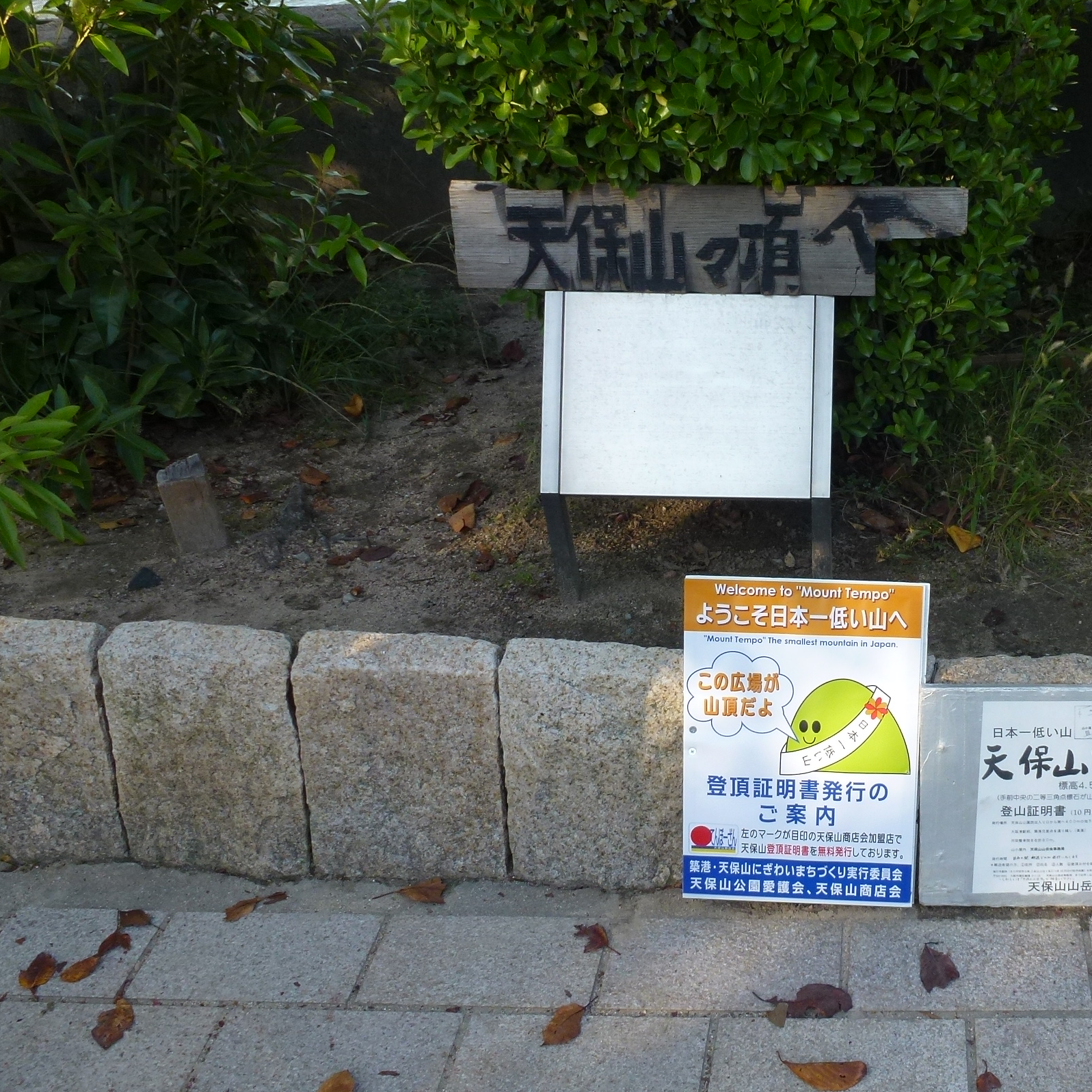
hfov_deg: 46.3
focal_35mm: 34
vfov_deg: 48.3
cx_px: 851
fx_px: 1213
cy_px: 614
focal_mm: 4.3
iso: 100
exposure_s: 1/160
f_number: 4
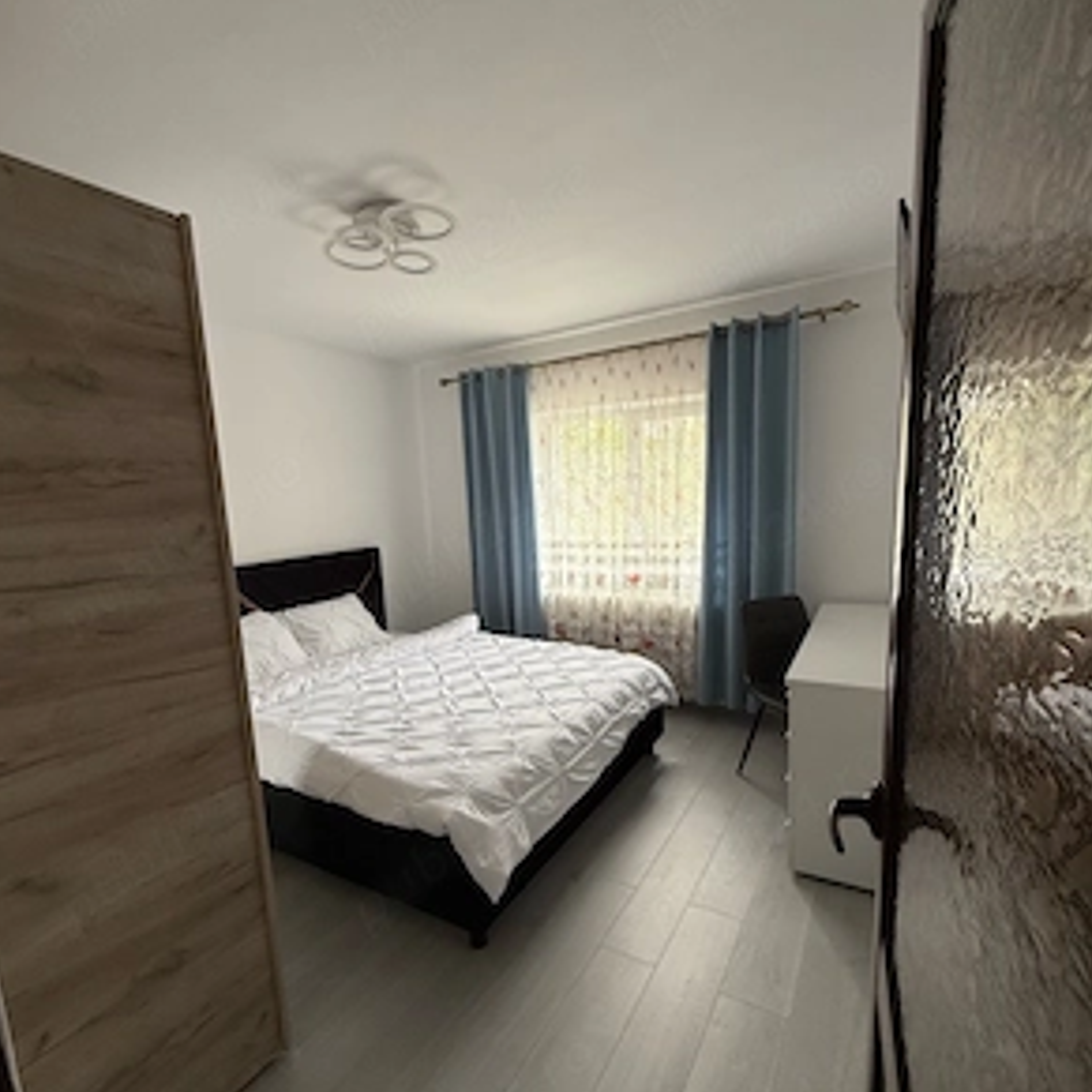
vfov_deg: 83.8
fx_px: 607
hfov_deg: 84.0
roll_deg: +2.0
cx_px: 548
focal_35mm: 17
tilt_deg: -8.2
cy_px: 589
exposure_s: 1/99
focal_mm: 2.22
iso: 64
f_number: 2.2
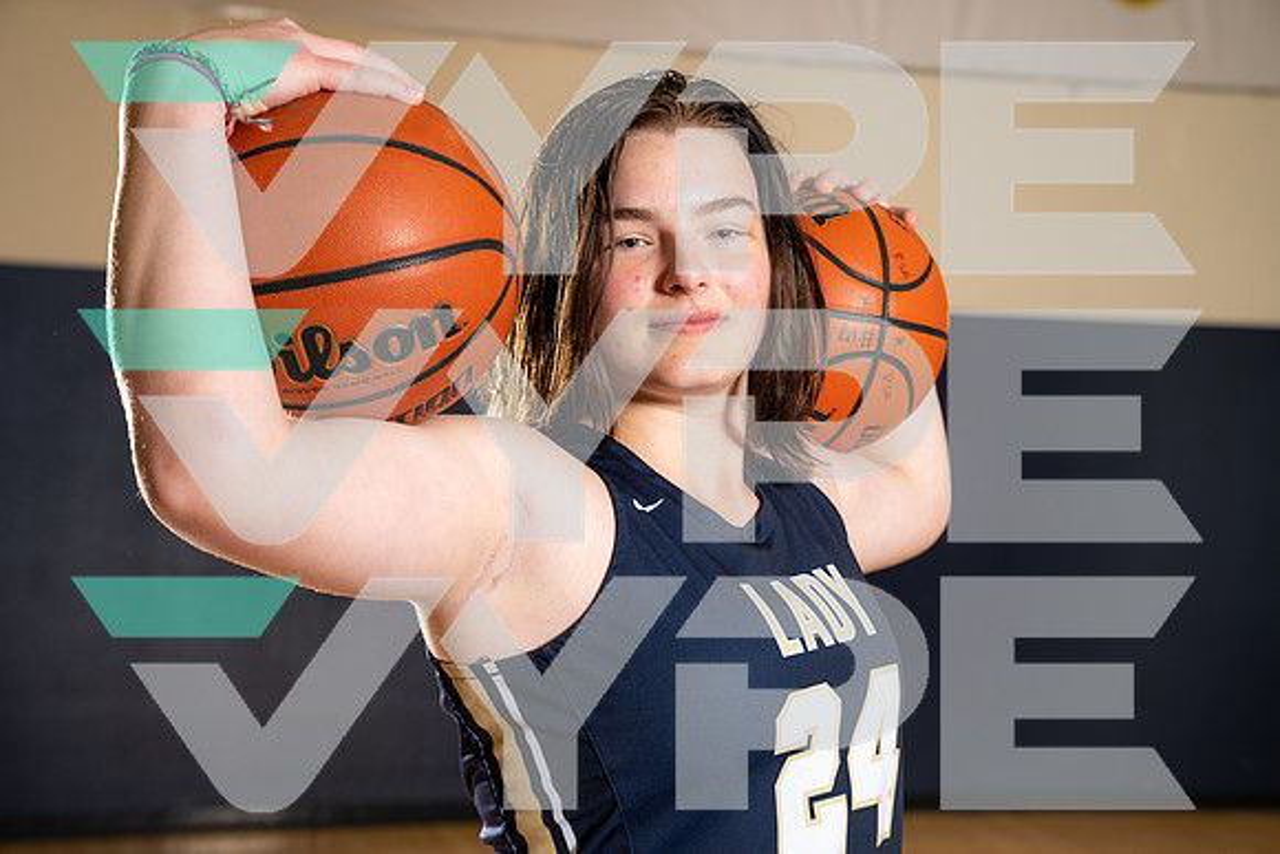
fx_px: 1991
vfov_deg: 24.2
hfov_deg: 35.6
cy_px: 427
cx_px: 640
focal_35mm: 56
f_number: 4.5
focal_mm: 56
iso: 640
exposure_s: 1/250
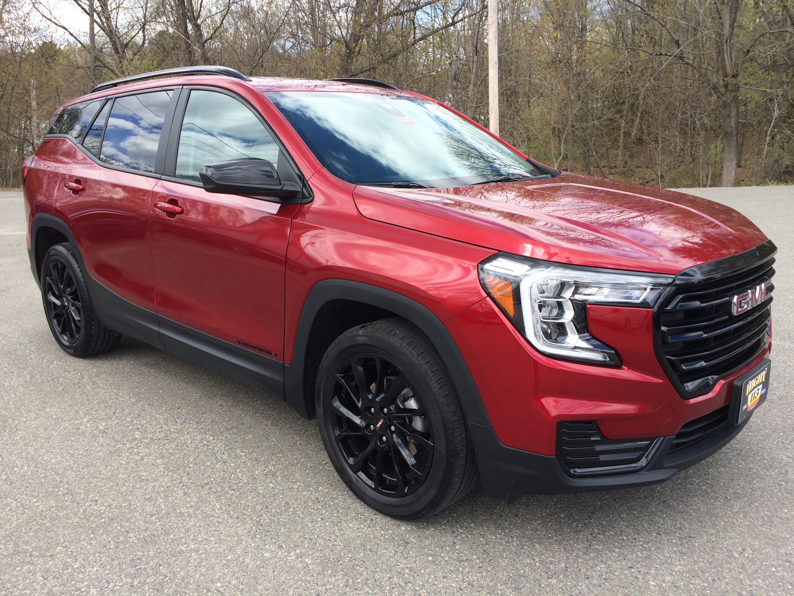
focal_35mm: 29
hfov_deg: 61.7
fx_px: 665
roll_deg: +0.6
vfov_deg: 48.2
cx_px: 397
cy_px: 298
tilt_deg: -13.8
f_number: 2.2
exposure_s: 1/720
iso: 32
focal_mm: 4.15
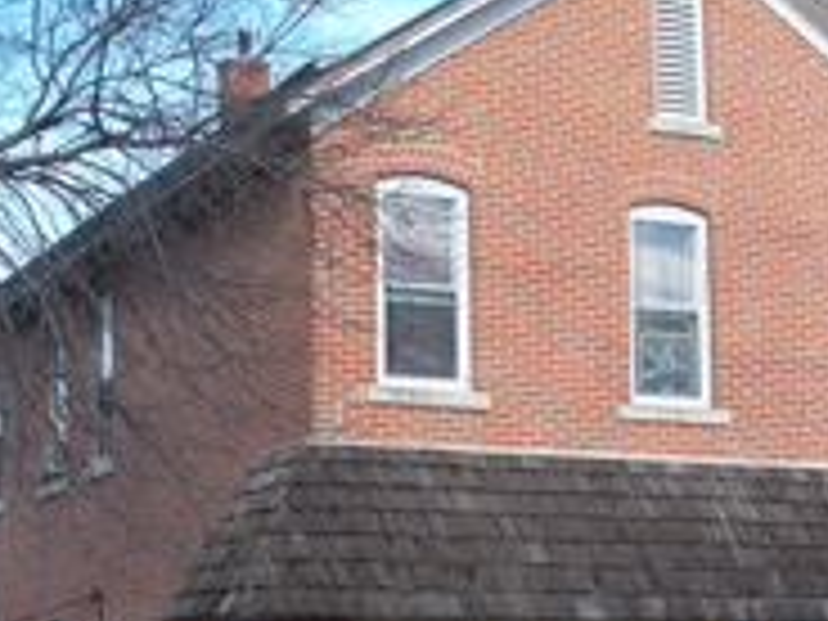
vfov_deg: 14.4
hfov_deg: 19.2
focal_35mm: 102
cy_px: 504
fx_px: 2440
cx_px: 594
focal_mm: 9.86
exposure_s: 1/400
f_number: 2.9
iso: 64
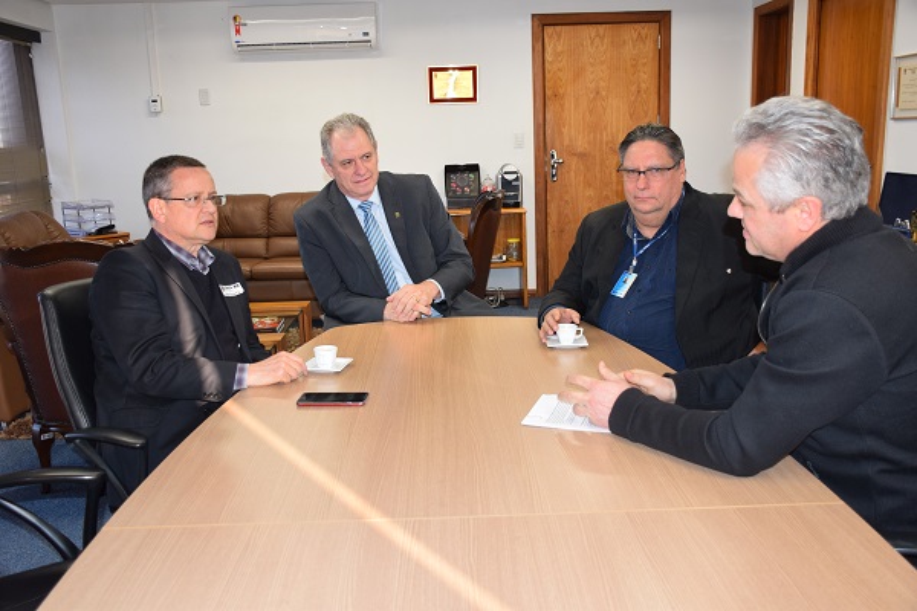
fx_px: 841
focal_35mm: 33
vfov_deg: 40.0
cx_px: 458
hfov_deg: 57.2
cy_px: 306
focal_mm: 22
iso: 800
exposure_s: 1/80
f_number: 4.5
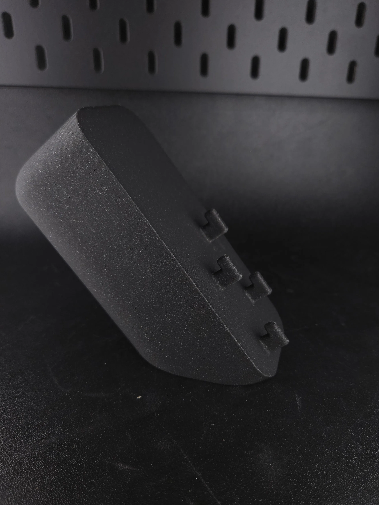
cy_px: 261
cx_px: 211
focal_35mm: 26
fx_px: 380
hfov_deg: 53.0
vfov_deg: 67.3
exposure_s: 1/350
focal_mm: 5.4
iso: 50
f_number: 1.8
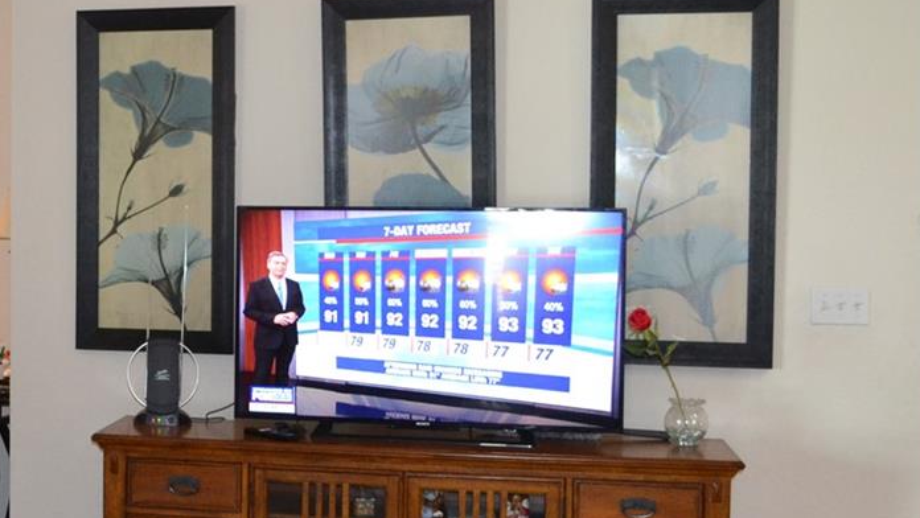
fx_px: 1586
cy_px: 225
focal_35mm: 65
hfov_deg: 29.9
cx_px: -21
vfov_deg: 18.5
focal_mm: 18
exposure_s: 1/60
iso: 1400
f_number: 3.5
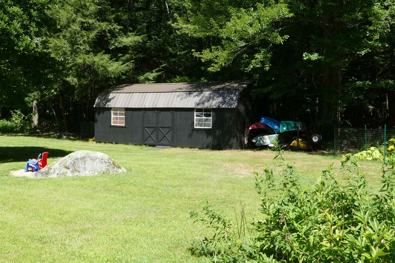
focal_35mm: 37
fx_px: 406
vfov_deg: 35.9
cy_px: 132
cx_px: 198
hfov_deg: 51.9
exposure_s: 1/125
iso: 125
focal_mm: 13.43
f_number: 8
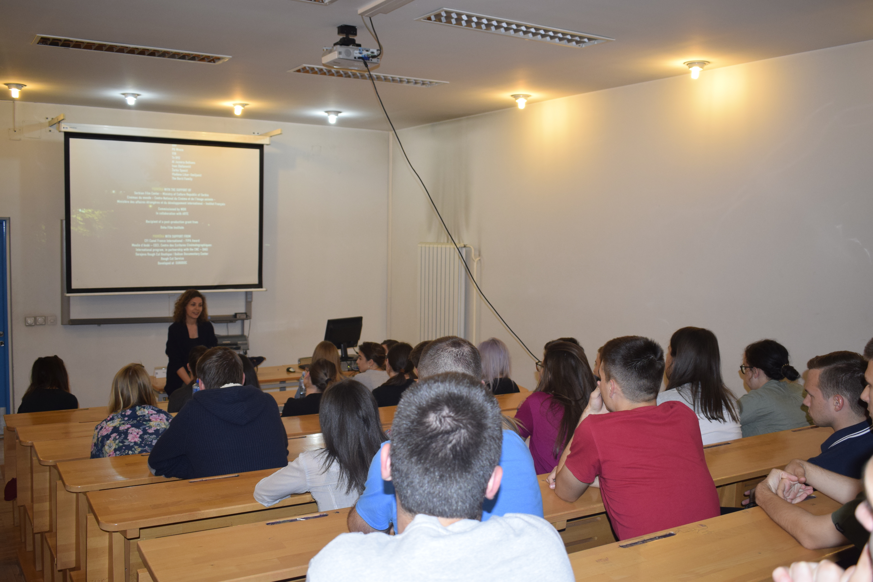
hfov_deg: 55.1
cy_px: 291
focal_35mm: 34
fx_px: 837
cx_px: 436
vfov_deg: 38.4
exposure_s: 1/80
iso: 800
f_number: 4.5
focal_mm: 23
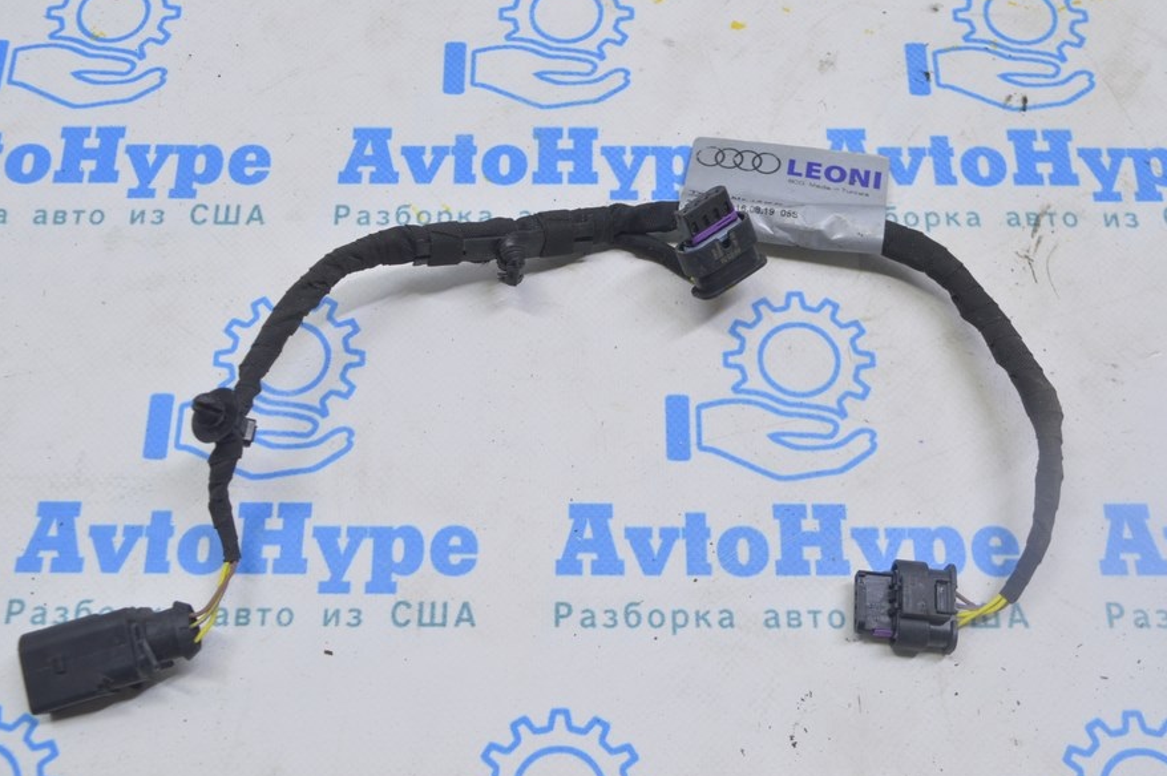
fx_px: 1360
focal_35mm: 42
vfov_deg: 31.8
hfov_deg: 46.4
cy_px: 354
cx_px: 550
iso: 400
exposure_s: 1/25
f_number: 5.6
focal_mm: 24
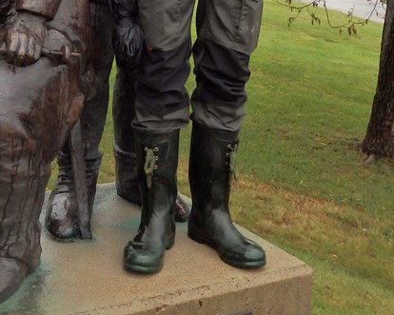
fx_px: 688
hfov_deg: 31.2
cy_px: -61
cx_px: 83
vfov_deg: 23.6
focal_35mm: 59
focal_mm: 4.5
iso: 125
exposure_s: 1/640
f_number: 3
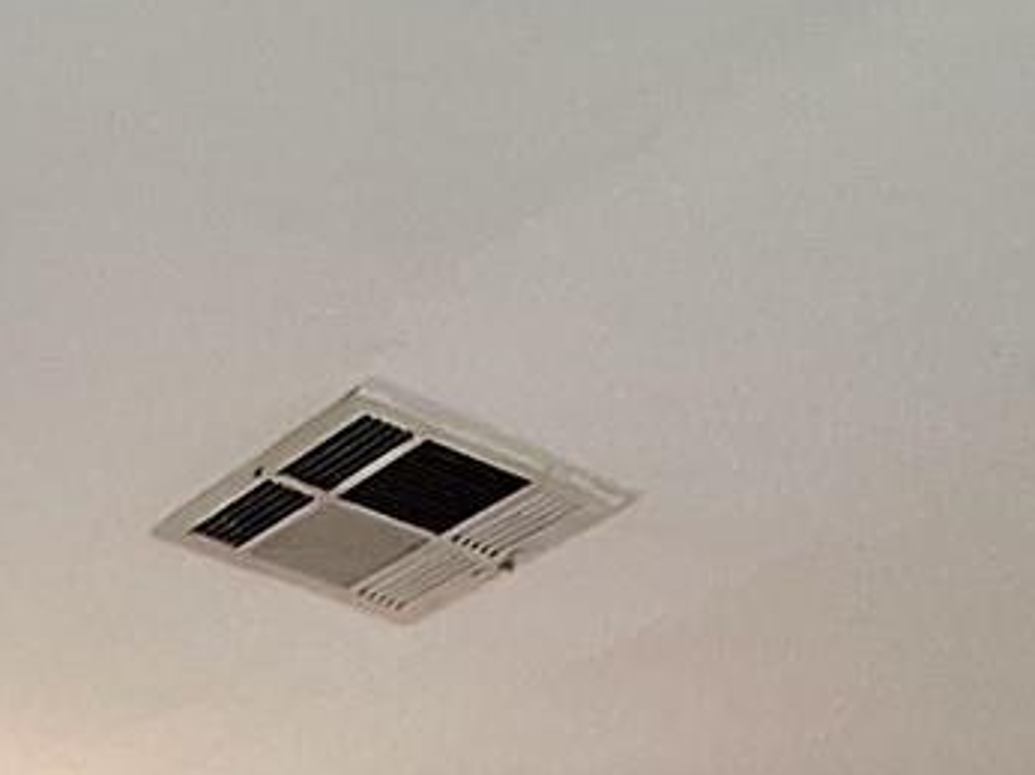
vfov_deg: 12.3
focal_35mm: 77
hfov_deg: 24.4
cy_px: 2122
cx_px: 39
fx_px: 2301
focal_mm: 1.74
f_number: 2.2
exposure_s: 1/40
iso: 125
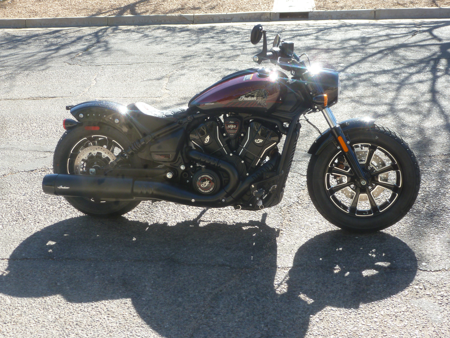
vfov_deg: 35.1
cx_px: 225
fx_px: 533
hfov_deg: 45.8
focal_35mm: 41
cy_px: 169
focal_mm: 7.4
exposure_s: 1/160
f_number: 3.9
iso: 100
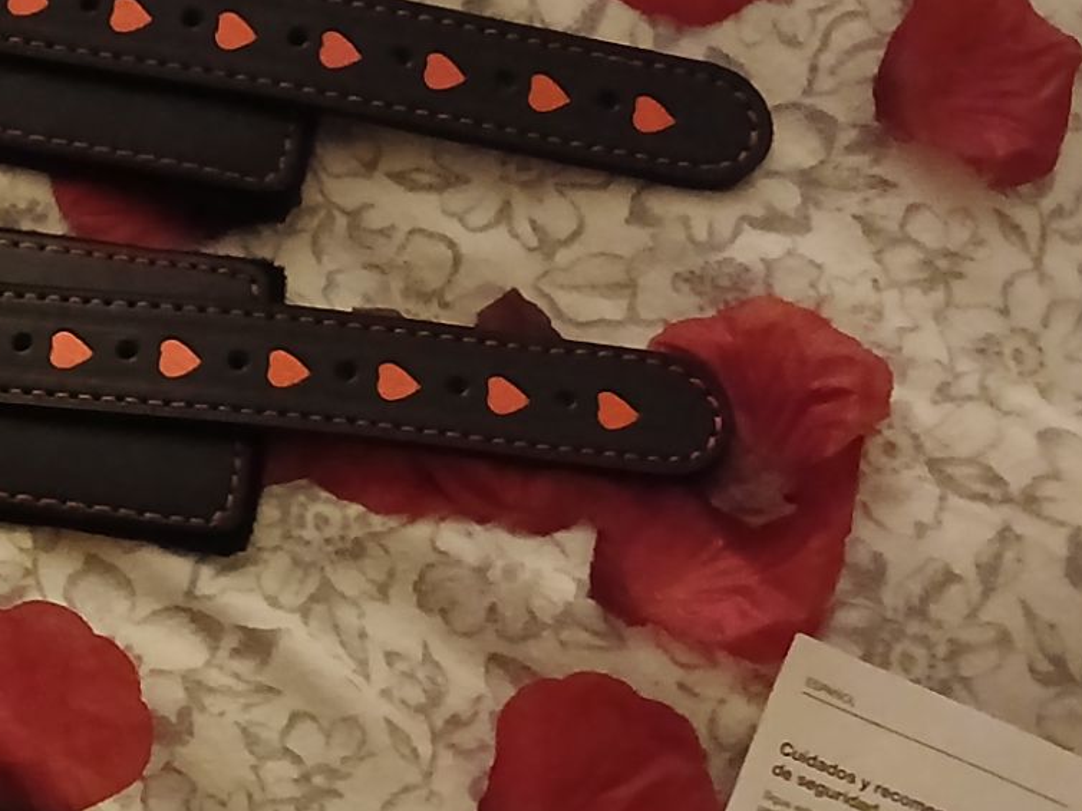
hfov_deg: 25.8
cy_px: 614
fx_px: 2156
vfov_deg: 21.1
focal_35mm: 69
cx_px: -149
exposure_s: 1/10
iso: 2500
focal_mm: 3.98
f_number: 1.8
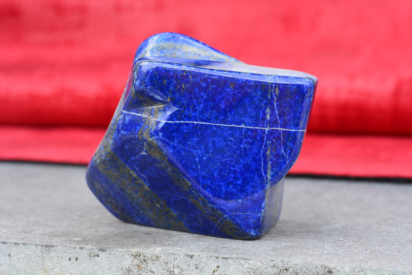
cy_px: 138
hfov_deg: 13.0
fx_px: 1803
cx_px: 206
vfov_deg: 8.7
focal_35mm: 158
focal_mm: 105
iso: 280
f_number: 10
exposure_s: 1/60
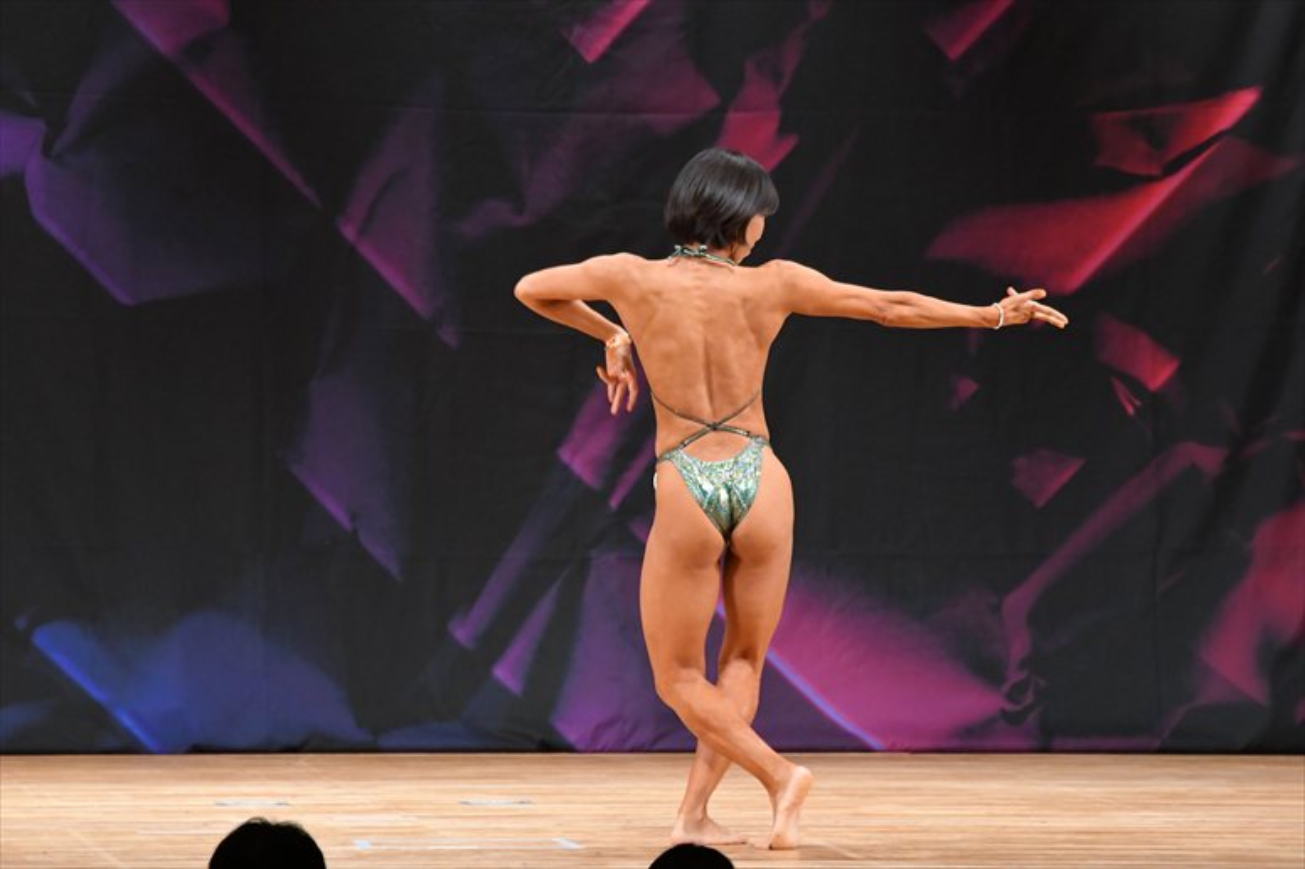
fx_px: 9783
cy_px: 434
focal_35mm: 270
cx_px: 652
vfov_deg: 5.1
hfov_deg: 7.6
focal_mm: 180
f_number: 5.6
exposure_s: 1/400
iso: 3600
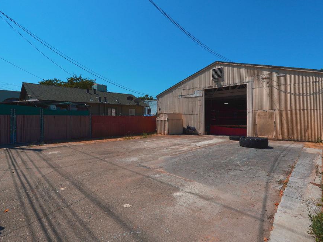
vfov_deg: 69.9
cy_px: 120
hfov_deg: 85.8
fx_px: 173
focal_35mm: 19
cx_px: 149
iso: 100
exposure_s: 1/640
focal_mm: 11
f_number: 10
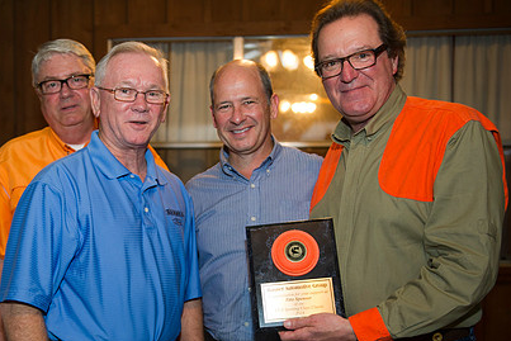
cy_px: 235
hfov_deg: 42.2
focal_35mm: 46
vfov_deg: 29.0
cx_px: 176
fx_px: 653
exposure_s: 1/60
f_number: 2.8
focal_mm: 32
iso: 800
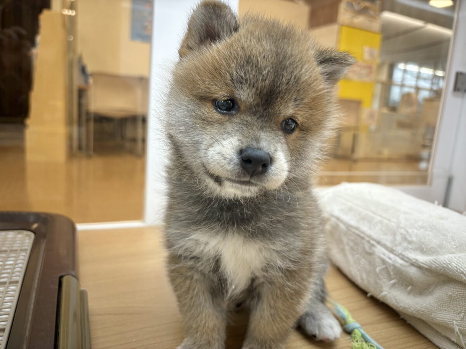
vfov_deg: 53.1
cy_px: 174
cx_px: 233
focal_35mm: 26
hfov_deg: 67.3
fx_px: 350
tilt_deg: -10.2
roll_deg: -5.2
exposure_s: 1/100
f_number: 1.6
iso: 80
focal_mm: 5.96
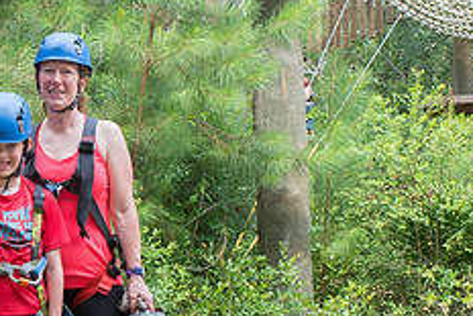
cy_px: 178
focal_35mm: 80
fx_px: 1052
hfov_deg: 24.4
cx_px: 16
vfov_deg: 17.1
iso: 2000
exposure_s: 1/400
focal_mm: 32
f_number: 10
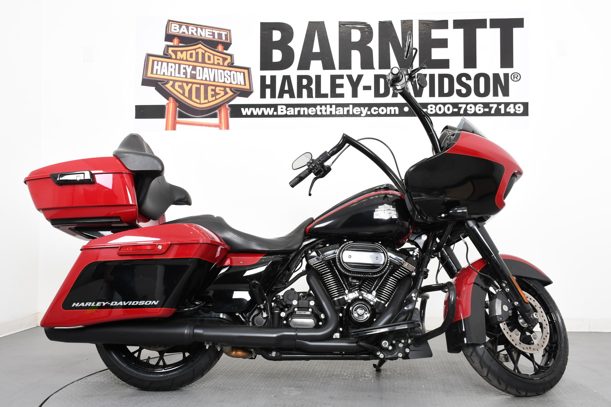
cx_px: 306
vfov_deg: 36.9
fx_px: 611
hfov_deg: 53.1
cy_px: 204
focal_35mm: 36
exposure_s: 1/200
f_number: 9
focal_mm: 24
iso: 640
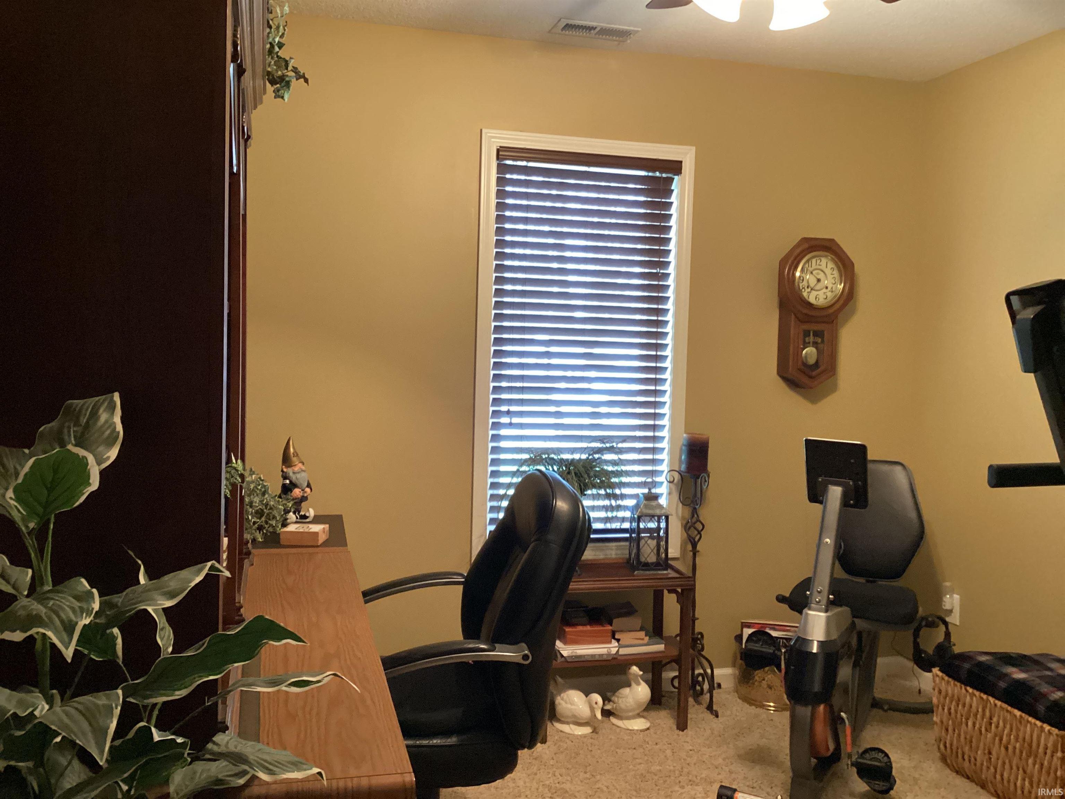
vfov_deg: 45.4
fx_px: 954
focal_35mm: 31
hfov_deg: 58.4
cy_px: 400
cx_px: 532
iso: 400
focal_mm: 3.3
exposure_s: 1/30
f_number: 2.4
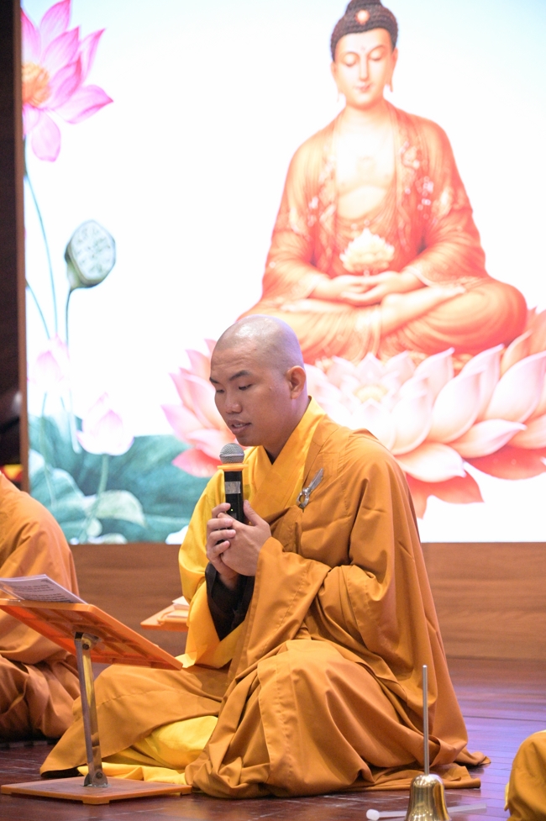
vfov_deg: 19.5
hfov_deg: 13.0
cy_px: 410
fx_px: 2392
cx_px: 273
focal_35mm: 105
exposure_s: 1/640
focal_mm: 105
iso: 20000
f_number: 4
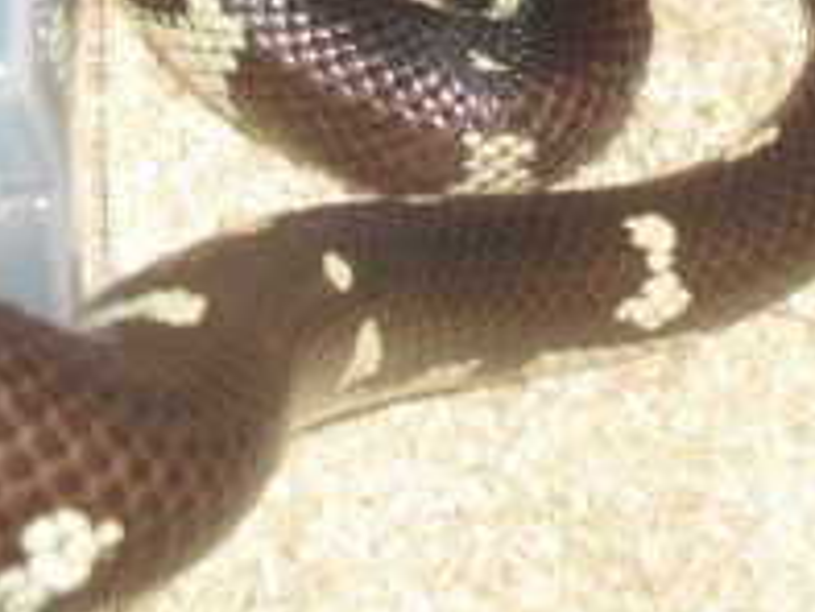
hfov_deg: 16.8
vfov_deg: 12.2
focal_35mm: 117
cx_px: 521
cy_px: -269
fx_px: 2756
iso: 100
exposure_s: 1/60
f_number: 3.1
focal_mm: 6.3
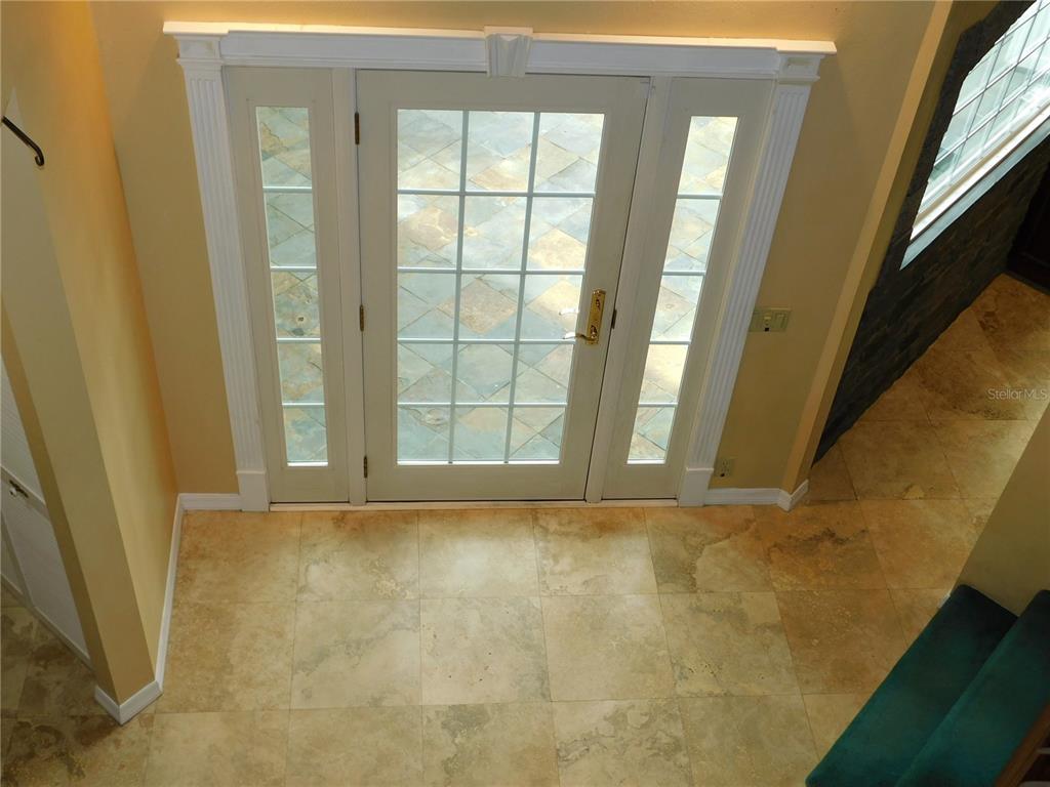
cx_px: 525
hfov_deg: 46.8
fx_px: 1213
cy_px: 394
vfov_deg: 36.0
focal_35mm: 40
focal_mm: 7.1
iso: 125
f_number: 3.6
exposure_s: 1/30
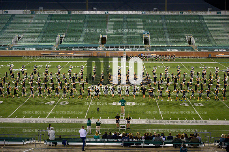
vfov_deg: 25.0
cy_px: 76
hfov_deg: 36.9
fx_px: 343
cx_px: 114
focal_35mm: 54
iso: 4000
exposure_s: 1/1000
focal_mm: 54
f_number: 4
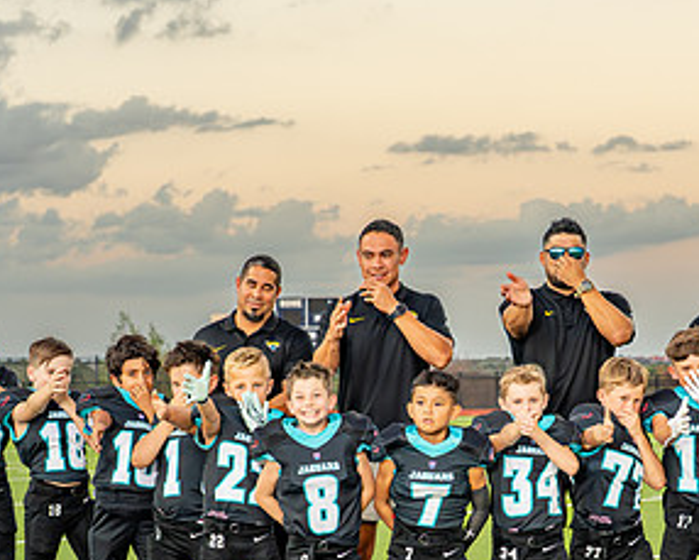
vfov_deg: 13.1
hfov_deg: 16.4
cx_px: 467
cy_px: 466
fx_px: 2421
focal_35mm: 117
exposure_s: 1/400
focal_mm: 50
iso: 1250
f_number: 4
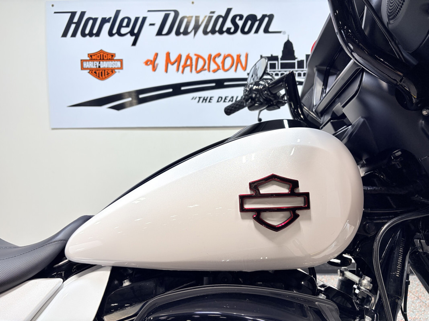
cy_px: 160
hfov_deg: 67.3
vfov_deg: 53.1
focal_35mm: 26
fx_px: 322
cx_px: 214
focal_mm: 5.96
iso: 32
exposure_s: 1/162
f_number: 1.6
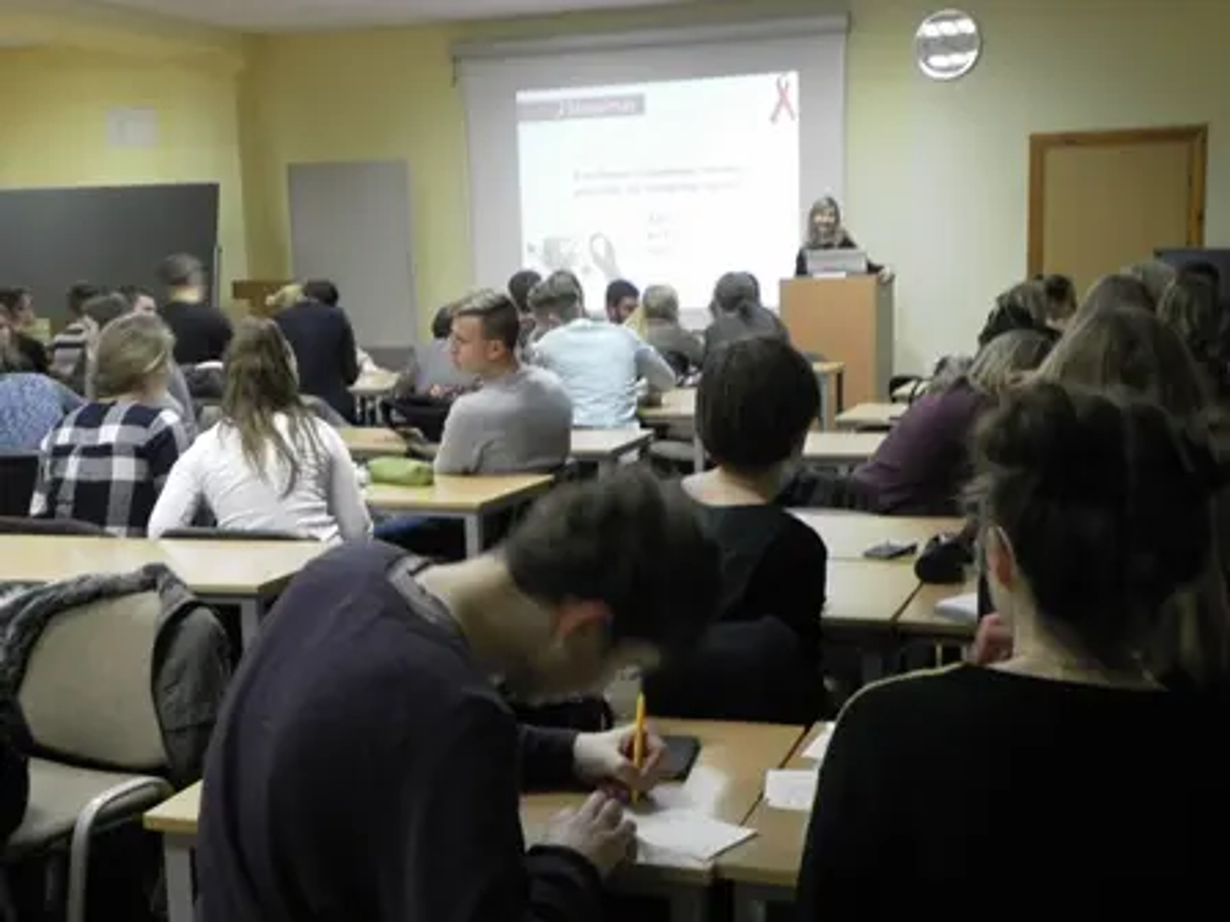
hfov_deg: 41.2
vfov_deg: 31.5
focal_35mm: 46
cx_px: 615
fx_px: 1635
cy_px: 461
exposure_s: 1/10
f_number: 3.2
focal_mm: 8.2
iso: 200
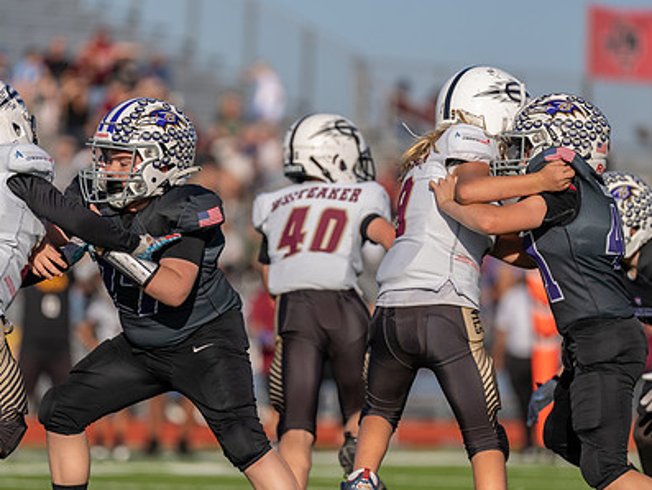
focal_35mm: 327
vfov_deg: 4.5
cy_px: 255
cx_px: 280
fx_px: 6161
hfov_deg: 6.1
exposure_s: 1/3200
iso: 160
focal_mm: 200
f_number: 2.8
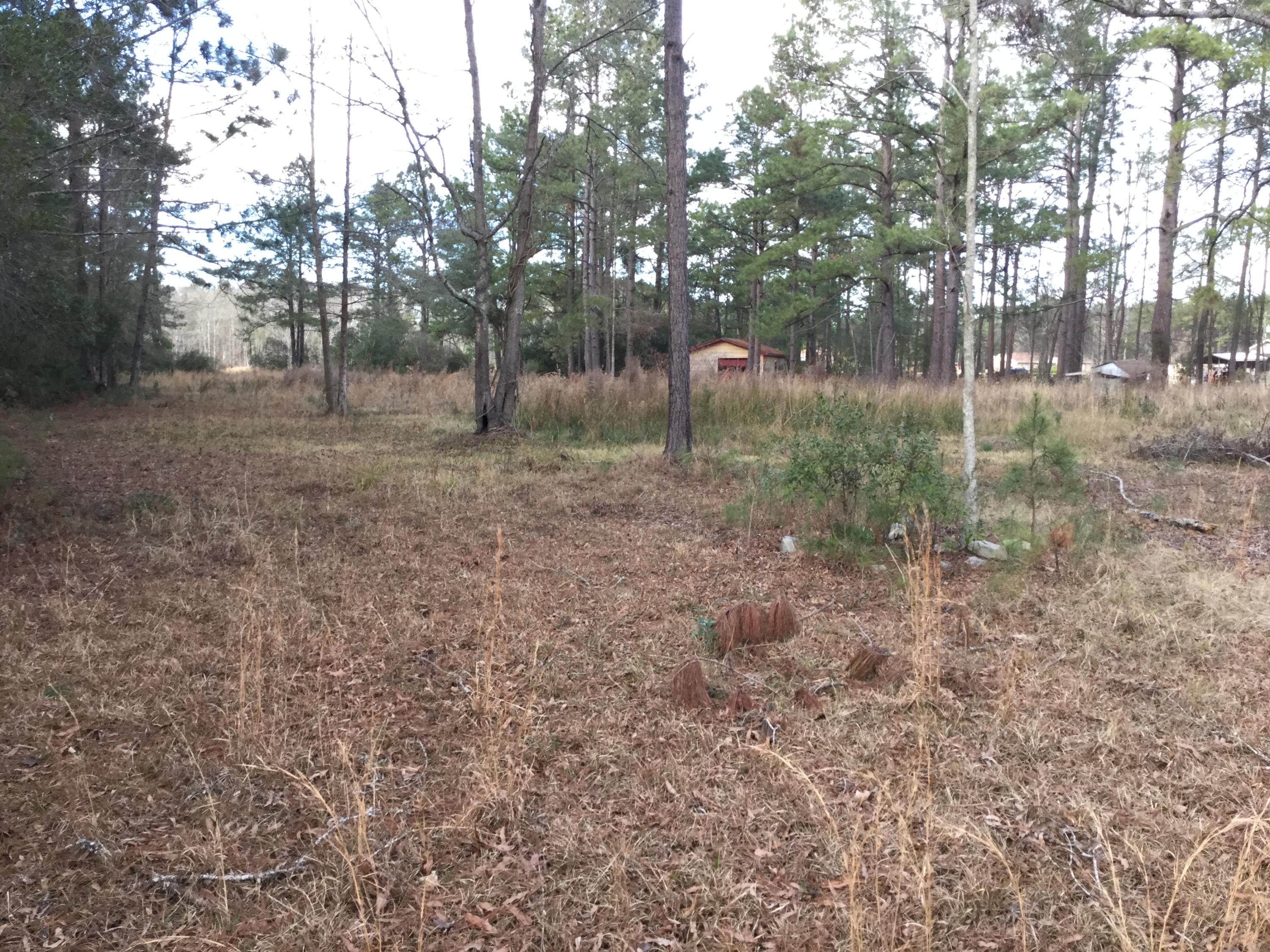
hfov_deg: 58.4
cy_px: 476
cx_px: 635
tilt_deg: -5.6
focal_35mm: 31
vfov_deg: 45.4
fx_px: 1137
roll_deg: +0.5
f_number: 2.4
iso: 25
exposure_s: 1/40
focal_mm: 3.3
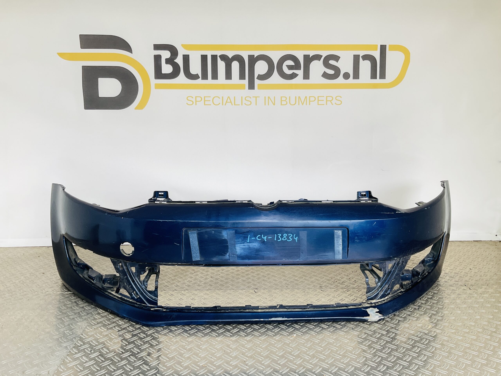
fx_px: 420
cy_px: 188
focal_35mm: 29
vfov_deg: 48.2
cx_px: 250
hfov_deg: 61.7
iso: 16
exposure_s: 1/152
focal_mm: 3
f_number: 1.8
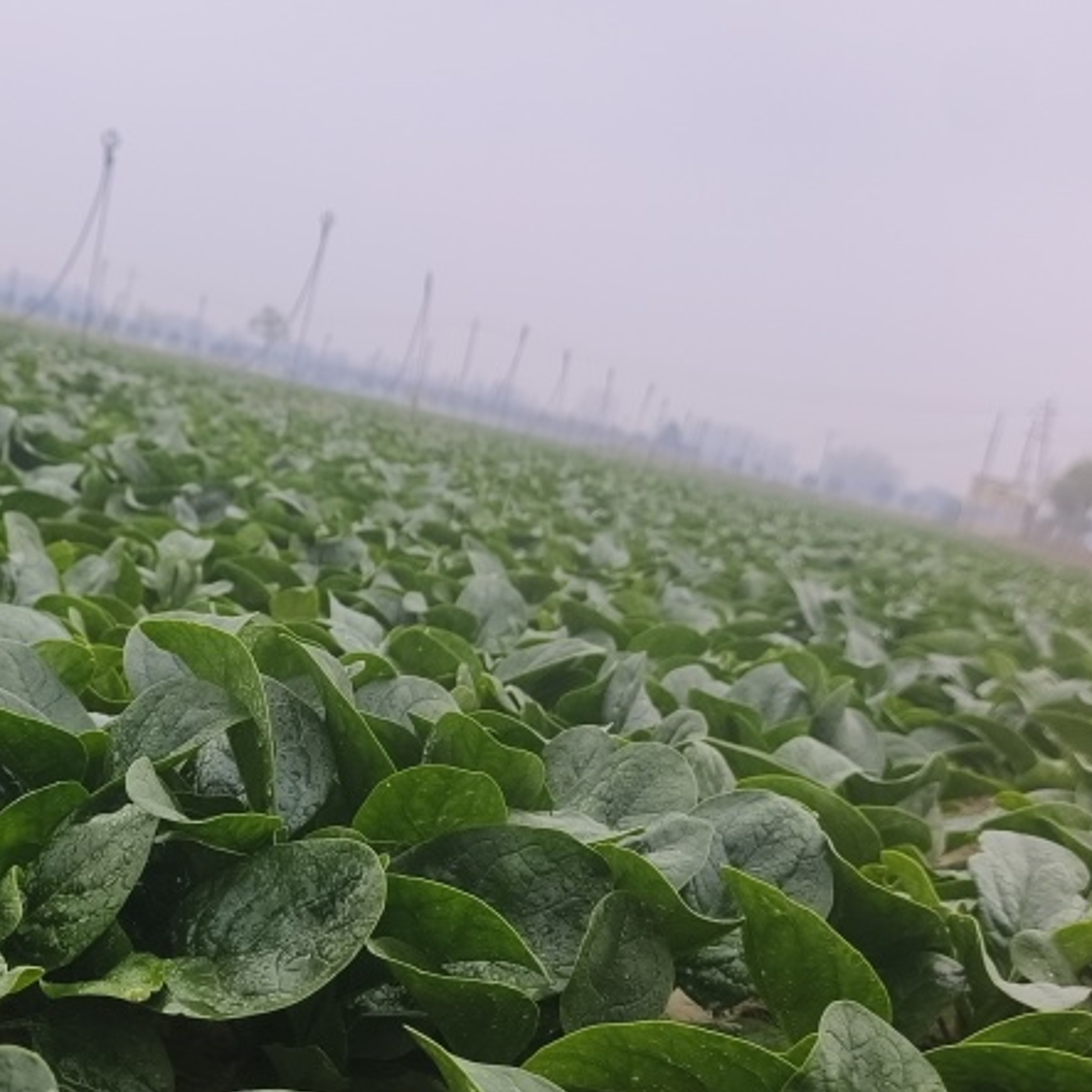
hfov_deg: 33.9
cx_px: 254
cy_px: 632
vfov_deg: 34.6
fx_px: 1749
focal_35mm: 49
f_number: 1.75
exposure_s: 1/230
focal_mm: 5.5
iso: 72
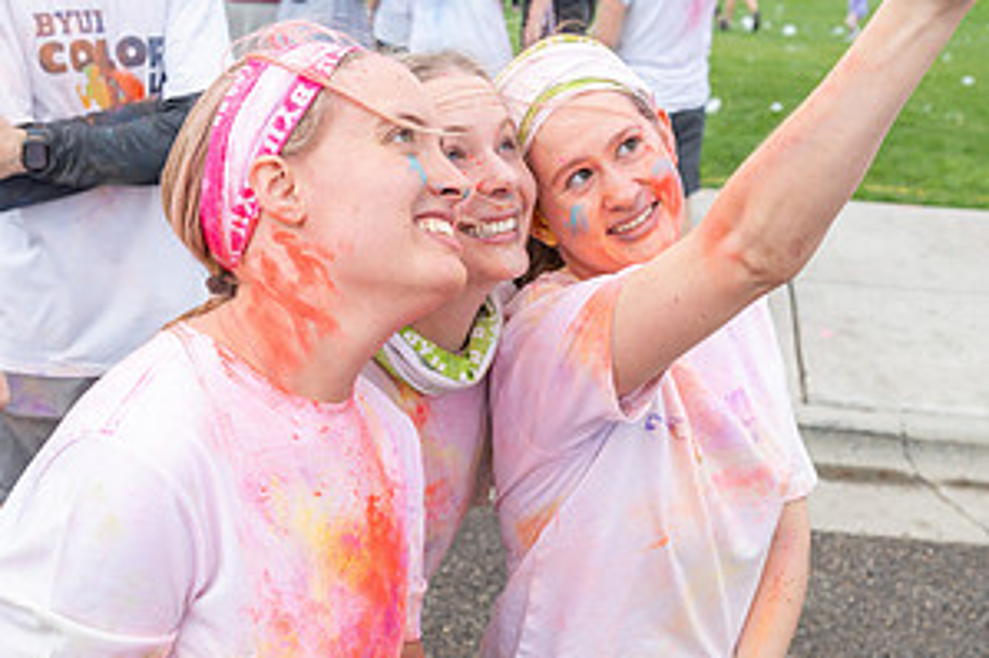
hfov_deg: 36.3
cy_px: 427
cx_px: 499
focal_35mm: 55
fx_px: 1510
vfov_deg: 24.5
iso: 160
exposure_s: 1/250
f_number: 4
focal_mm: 26
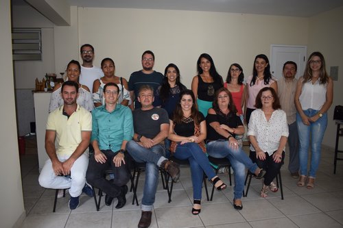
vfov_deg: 47.9
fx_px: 257
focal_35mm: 27
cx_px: 172
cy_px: 114
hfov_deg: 67.4
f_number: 3.5
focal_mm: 18
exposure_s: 1/200
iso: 800
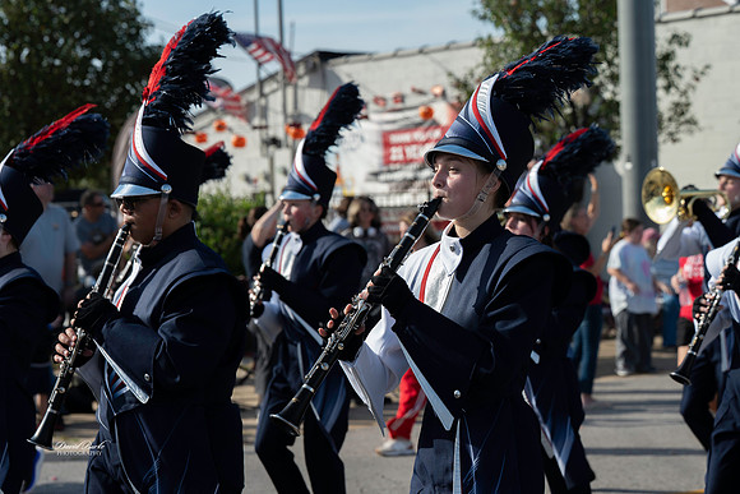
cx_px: 370
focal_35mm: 99
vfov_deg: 13.9
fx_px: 2027
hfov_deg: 20.7
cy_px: 247
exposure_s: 1/640
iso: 180
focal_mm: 92
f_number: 5.6
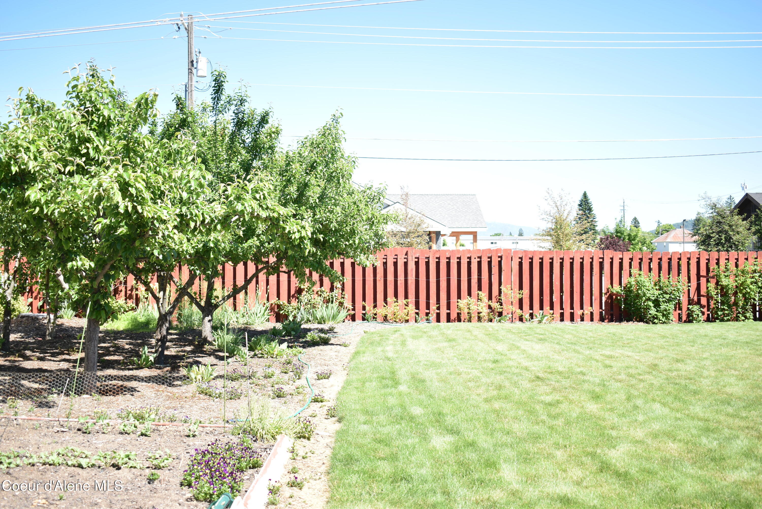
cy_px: 254
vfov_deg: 34.2
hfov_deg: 49.5
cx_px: 381
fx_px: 826
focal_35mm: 39
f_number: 4
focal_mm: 26
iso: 100
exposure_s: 1/200
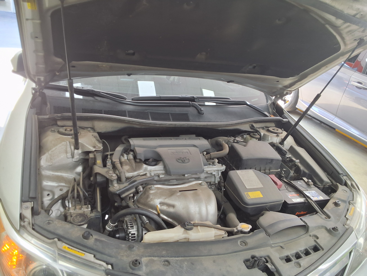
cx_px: 184
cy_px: 138
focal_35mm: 28
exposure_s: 1/60
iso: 50
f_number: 1.9
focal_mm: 2.91
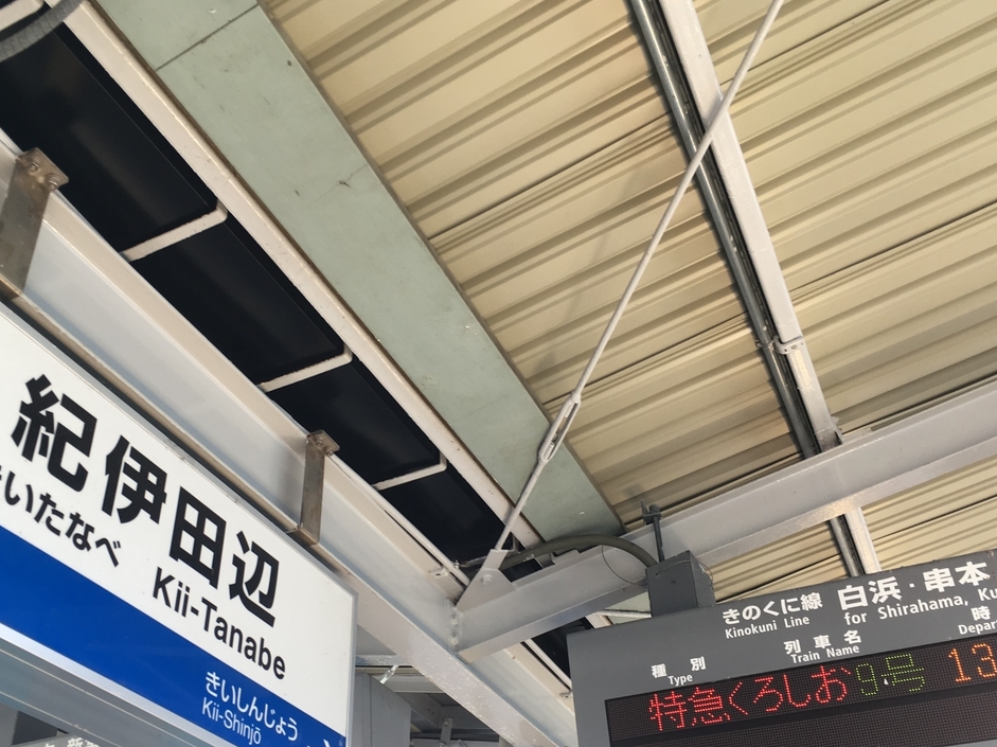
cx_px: 426
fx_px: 1065
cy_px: 464
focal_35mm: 37
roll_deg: +0.3
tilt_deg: +32.5
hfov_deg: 50.0
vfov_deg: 38.4
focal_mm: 4.15
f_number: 2.2
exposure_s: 1/60
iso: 25
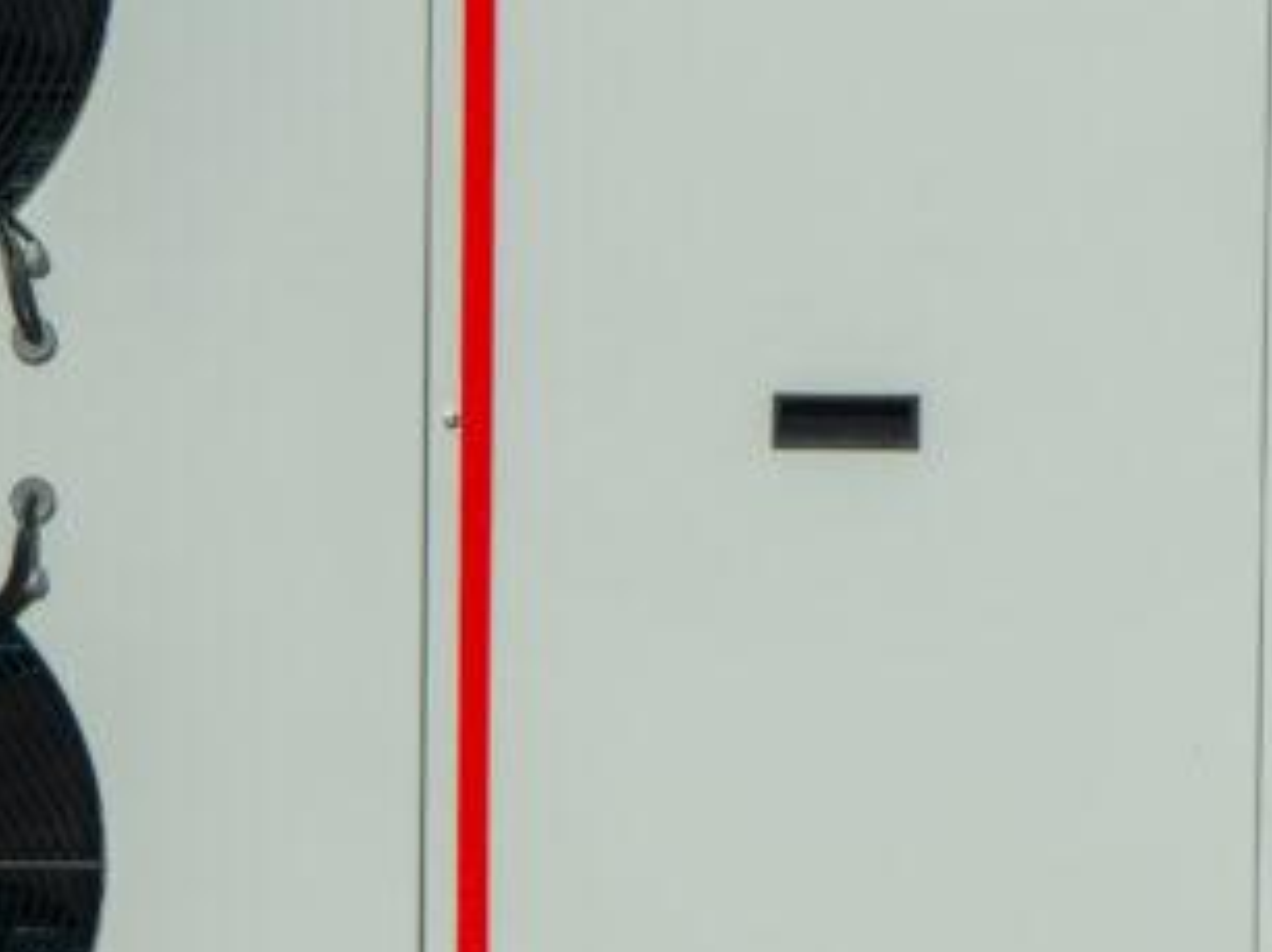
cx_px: 349
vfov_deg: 8.4
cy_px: 468
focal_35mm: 177
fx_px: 6499
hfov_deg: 11.2
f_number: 13
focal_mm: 55
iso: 100
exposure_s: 1/125
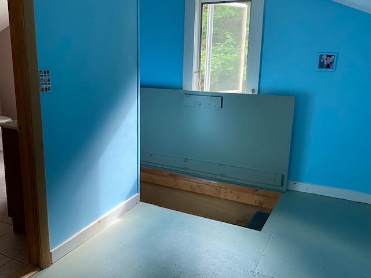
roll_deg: -0.5
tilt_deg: -12.3
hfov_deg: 67.3
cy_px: 139
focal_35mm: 26
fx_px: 279
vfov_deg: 53.1
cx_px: 186
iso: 125
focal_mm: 4.25
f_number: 1.8
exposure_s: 1/81
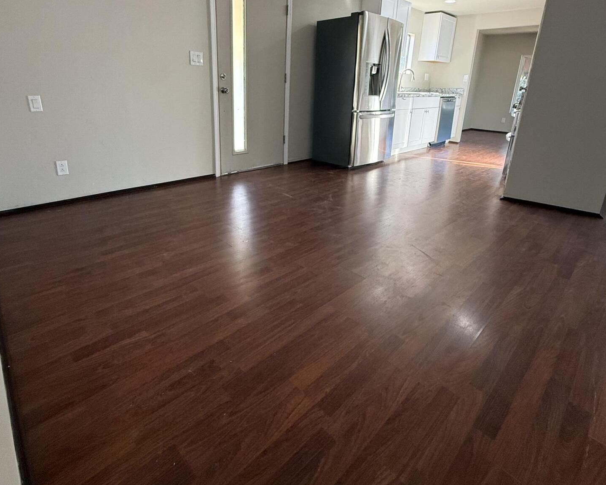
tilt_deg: -16.5
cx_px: 300
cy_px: 184
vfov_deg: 69.8
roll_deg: -3.1
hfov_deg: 83.3
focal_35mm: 19
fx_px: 341
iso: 250
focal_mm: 2.22
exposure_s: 1/120
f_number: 2.2
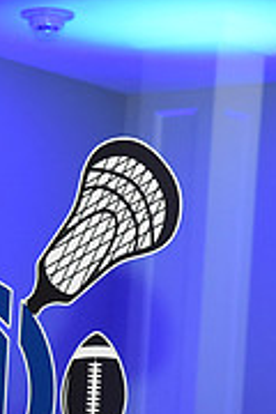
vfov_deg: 13.1
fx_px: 1782
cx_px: -166
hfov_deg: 8.6
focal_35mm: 155
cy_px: 413
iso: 2500
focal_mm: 48
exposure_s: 1/60
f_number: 5.6
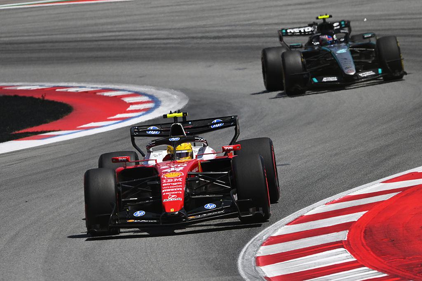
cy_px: 140
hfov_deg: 3.4
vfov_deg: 2.3
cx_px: 211
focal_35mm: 600
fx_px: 7031
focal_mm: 400
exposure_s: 1/2500
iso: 400
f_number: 10
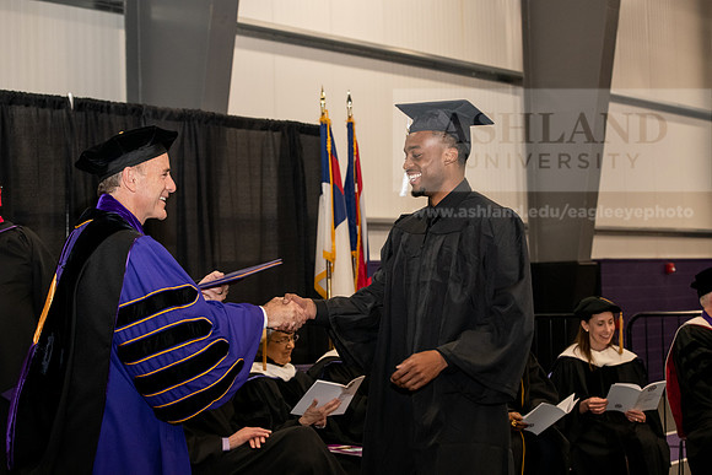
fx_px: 1385
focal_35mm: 70
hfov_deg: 28.8
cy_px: 238
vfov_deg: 19.5
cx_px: 356
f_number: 5.6
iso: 2500
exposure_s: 1/200
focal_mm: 70
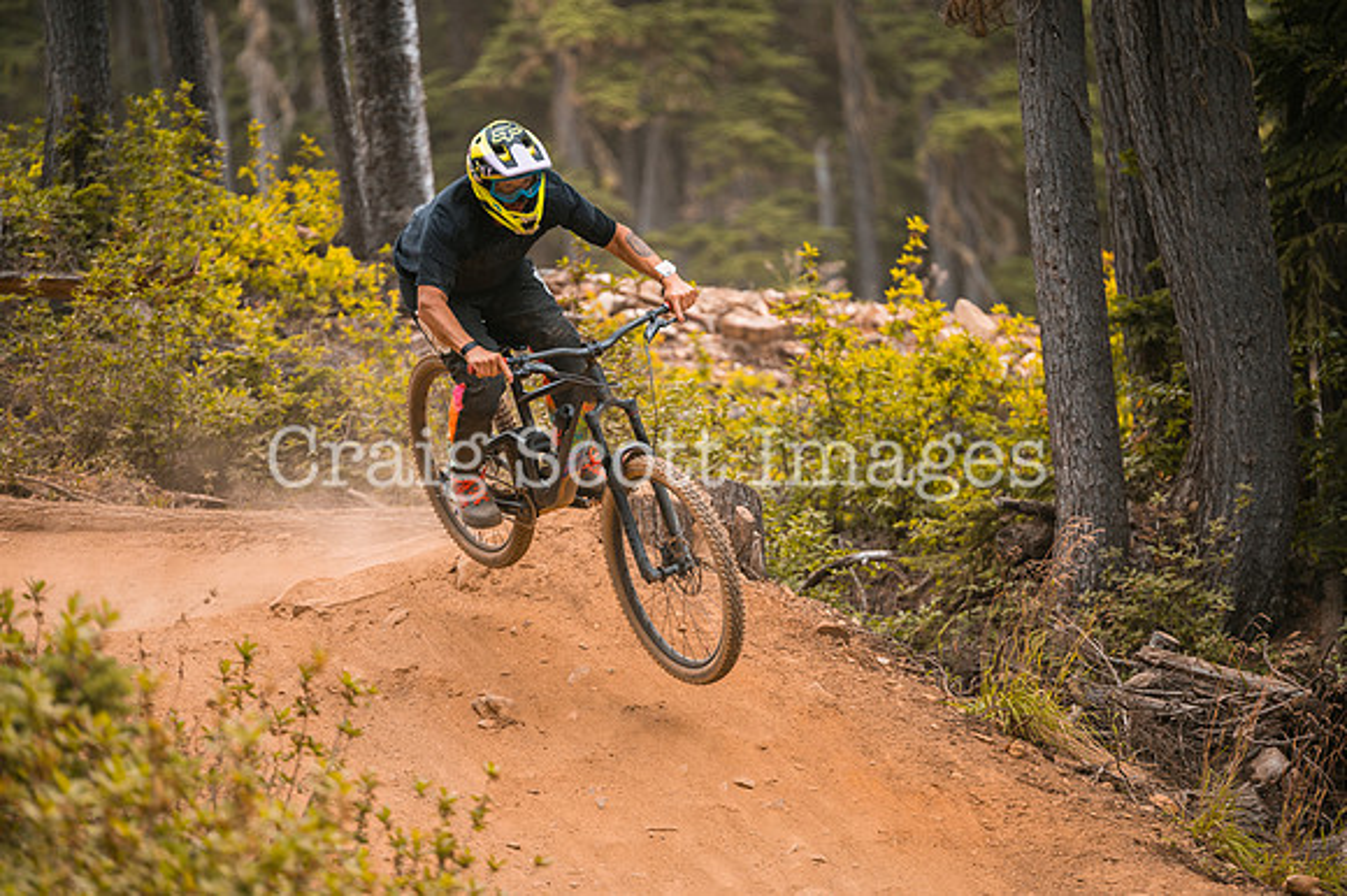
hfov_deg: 10.3
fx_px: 7479
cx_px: 674
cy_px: 448
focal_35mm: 200
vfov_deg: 6.9
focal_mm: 200
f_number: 2.8
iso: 360
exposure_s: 1/1600
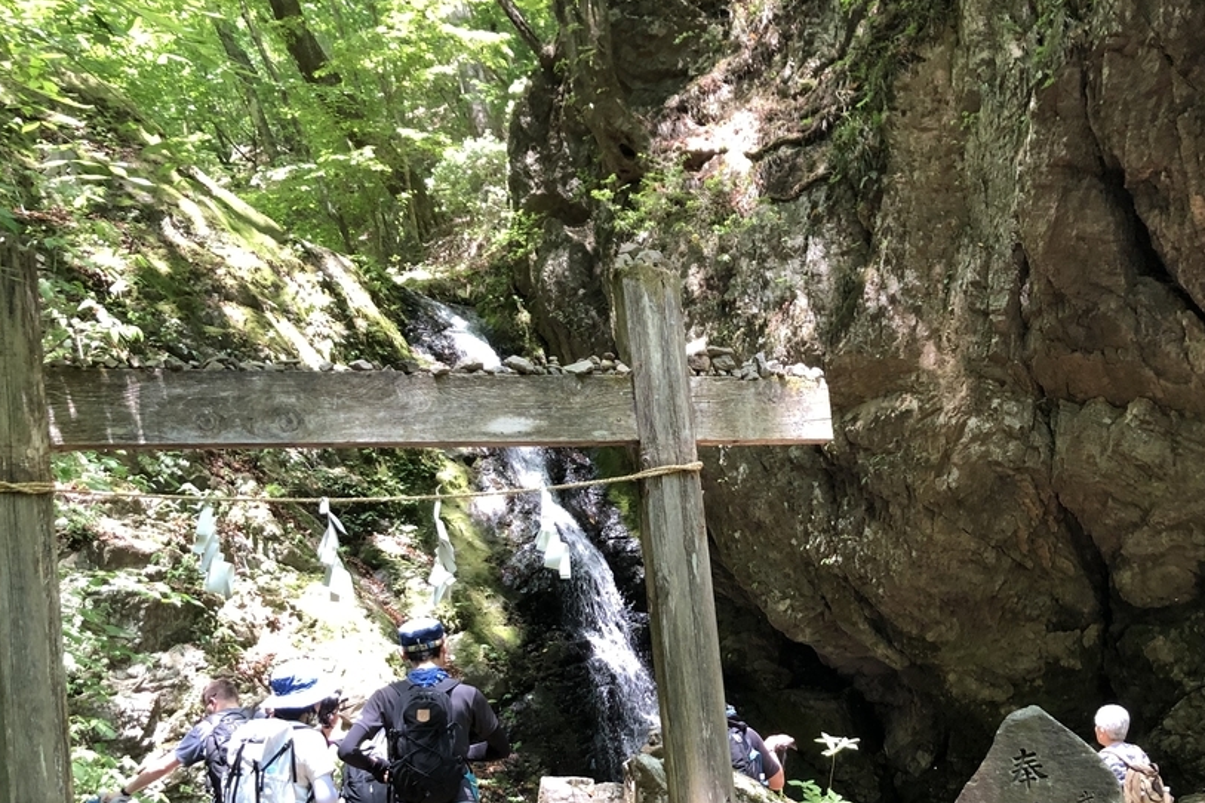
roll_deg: +5.7
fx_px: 1439
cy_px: 650
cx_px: 731
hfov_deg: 45.2
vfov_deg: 30.4
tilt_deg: +6.0
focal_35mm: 43
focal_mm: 3.99
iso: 32
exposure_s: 1/30
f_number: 1.8
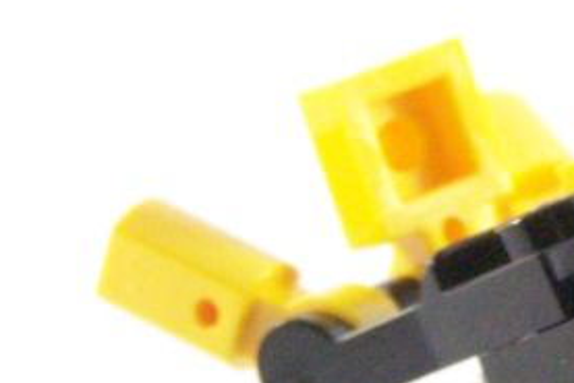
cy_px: 304
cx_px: 839
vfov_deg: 3.4
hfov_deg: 5.1
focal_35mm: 403
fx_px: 6429
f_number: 4
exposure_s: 1/60
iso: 400
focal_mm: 17.5
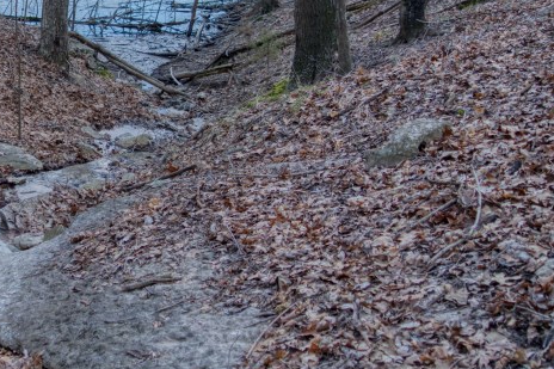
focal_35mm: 53
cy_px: 118
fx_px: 815
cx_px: 19
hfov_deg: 34.6
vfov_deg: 25.3
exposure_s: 1/60
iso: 100
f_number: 4
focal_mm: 24
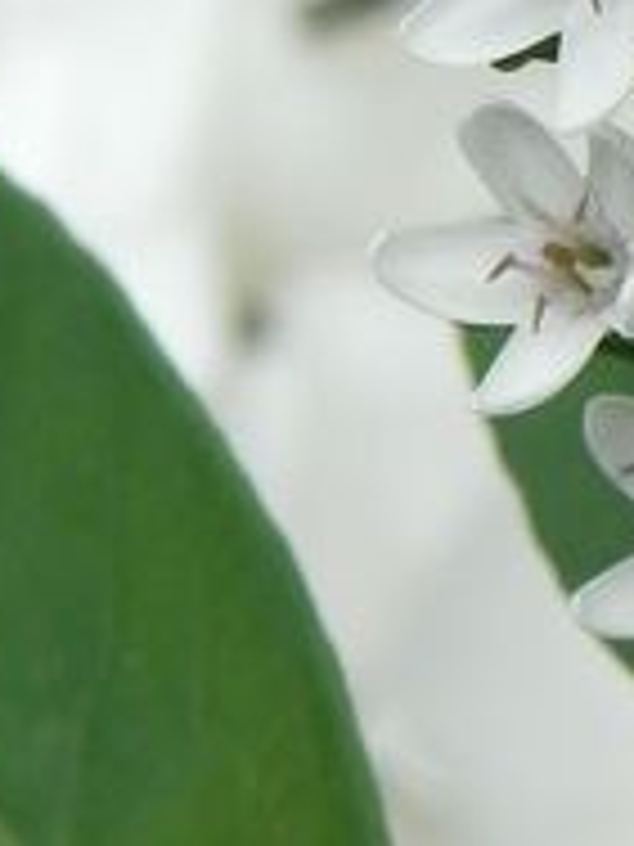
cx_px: 346
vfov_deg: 2.9
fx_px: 16874
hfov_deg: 2.2
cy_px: -544
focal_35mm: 691
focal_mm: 28.8
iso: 160
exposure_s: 1/250
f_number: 5
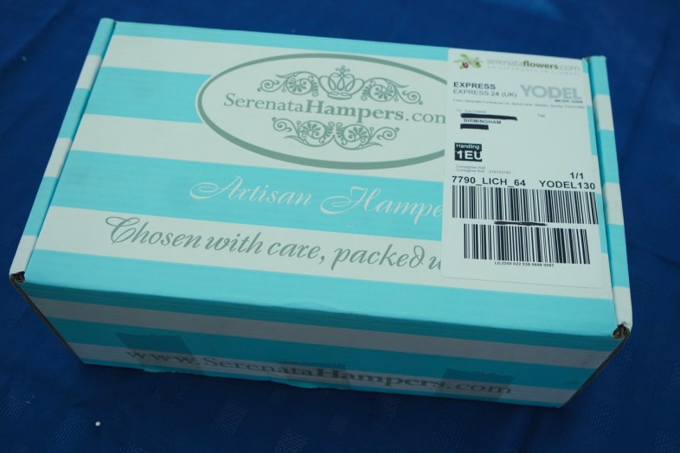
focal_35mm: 38
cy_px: 226
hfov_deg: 50.7
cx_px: 340
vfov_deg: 35.1
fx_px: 718
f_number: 5
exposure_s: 1/160
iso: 100
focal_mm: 25
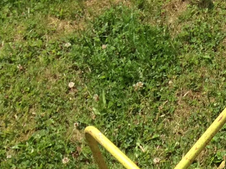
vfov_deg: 11.8
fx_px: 763
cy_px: 296
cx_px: 313
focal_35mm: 117
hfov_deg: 15.8
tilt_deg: -48.7
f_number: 2.4
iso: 32
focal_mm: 3.3
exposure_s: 1/1590
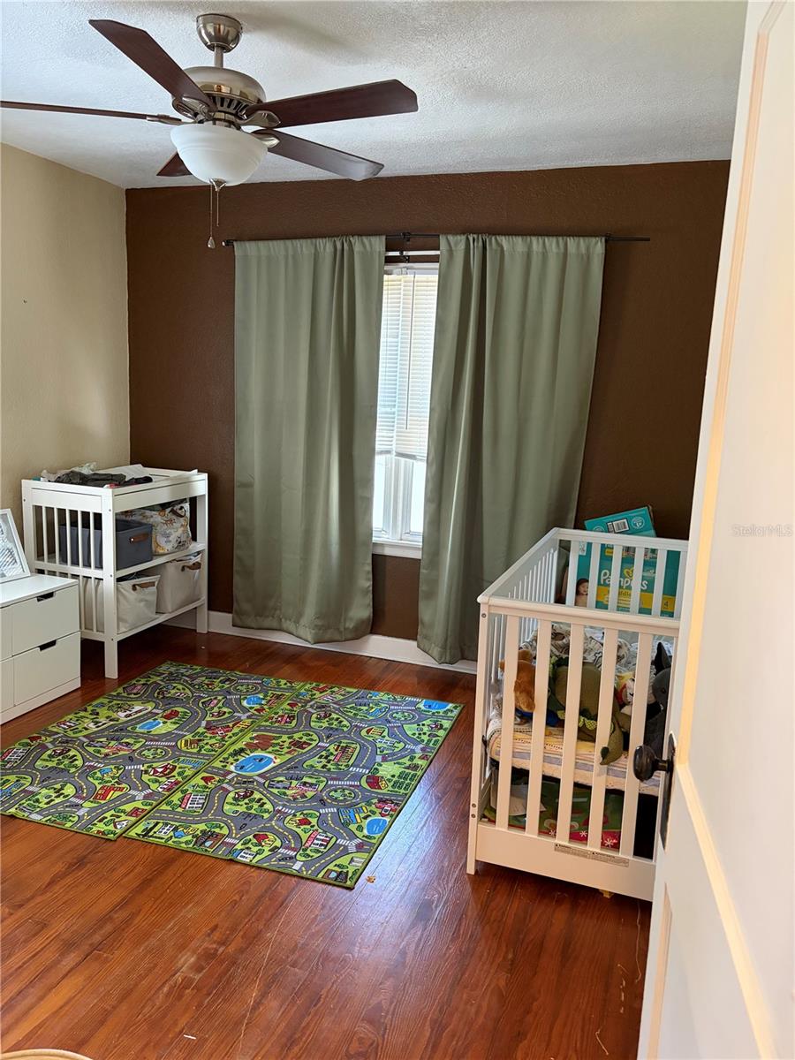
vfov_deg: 67.3
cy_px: 530
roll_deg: -3.1
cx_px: 398
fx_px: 796
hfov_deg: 53.1
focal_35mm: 26
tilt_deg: -10.0
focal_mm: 5.96
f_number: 1.6
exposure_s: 1/60
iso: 400
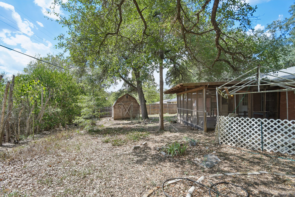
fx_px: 123
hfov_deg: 100.4
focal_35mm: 15
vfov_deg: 77.3
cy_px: 98
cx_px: 148
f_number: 8
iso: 400
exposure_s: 1/250
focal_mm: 10
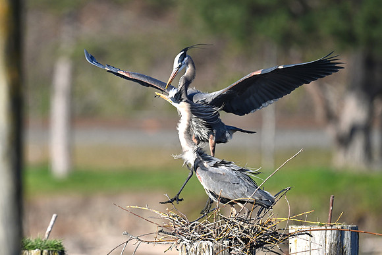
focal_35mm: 800
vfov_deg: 1.7
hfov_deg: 2.6
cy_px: 128
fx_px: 8490
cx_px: 191
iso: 250
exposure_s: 1/800
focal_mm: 800
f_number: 6.3
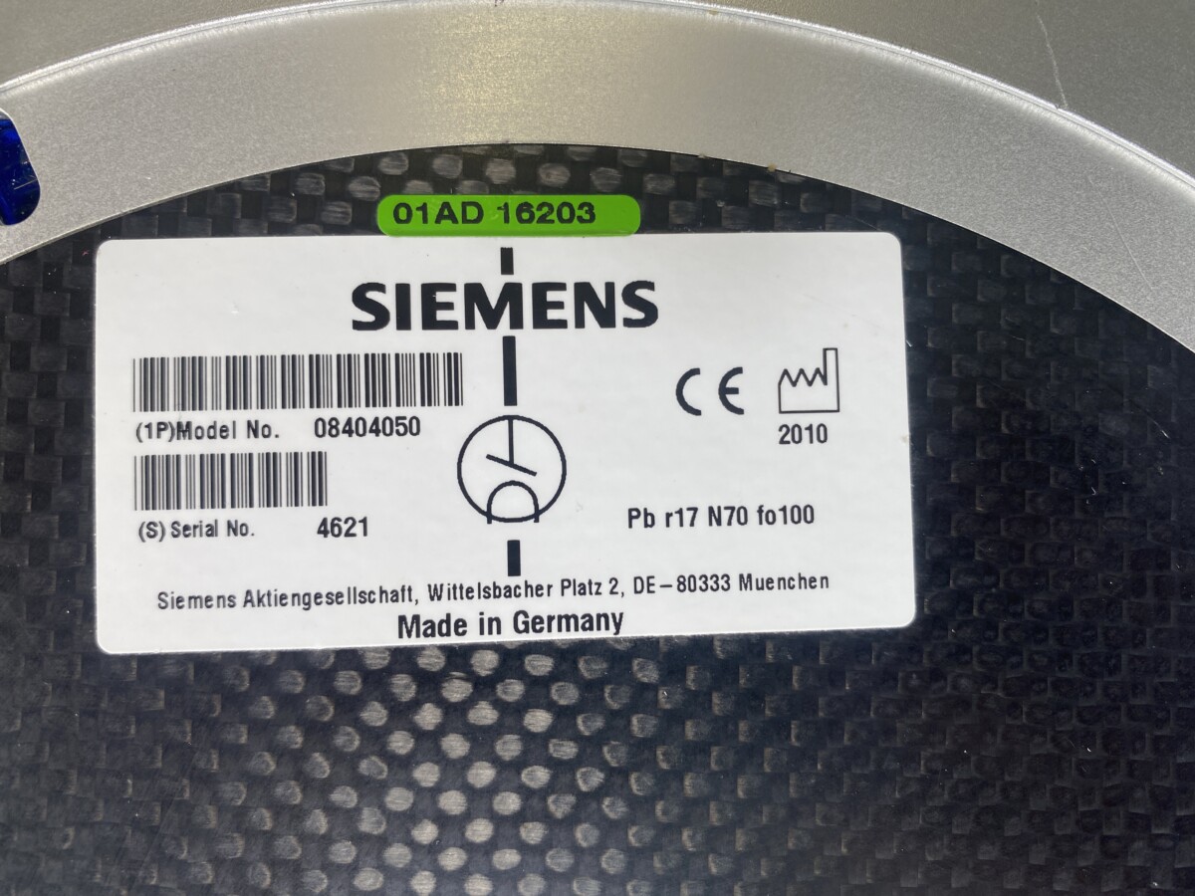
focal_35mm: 25
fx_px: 863
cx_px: 598
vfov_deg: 54.9
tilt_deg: -86.8
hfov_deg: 69.4
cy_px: 448
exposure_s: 1/222
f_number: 1.8
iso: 32
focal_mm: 4.25
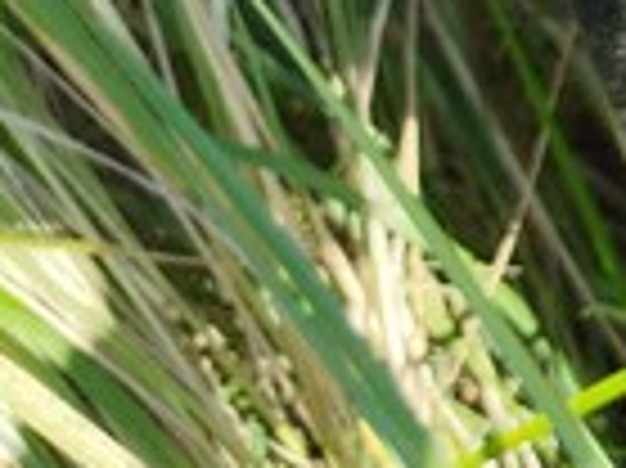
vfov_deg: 10.1
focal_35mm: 138
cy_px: -405
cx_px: 1648
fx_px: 2493
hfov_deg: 11.2
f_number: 1.7
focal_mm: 5.31
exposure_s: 1/479
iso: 50
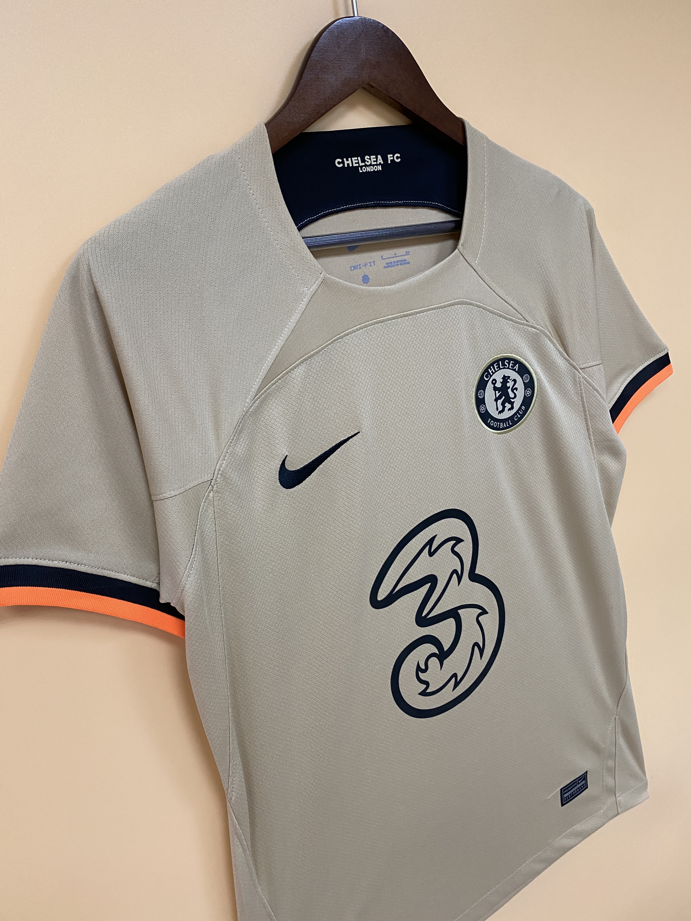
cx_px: 346
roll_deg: +9.4
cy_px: 460
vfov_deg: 67.3
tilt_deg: -13.2
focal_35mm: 26
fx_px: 692
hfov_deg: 53.1
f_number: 1.8
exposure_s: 1/50
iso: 160
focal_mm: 4.25
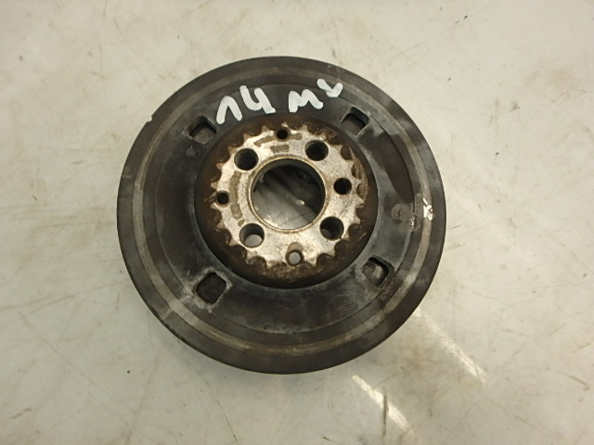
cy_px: 222
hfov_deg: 79.0
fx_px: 360
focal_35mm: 21
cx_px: 297
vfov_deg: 63.4
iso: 200
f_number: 3.5
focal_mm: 3.7
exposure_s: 1/60
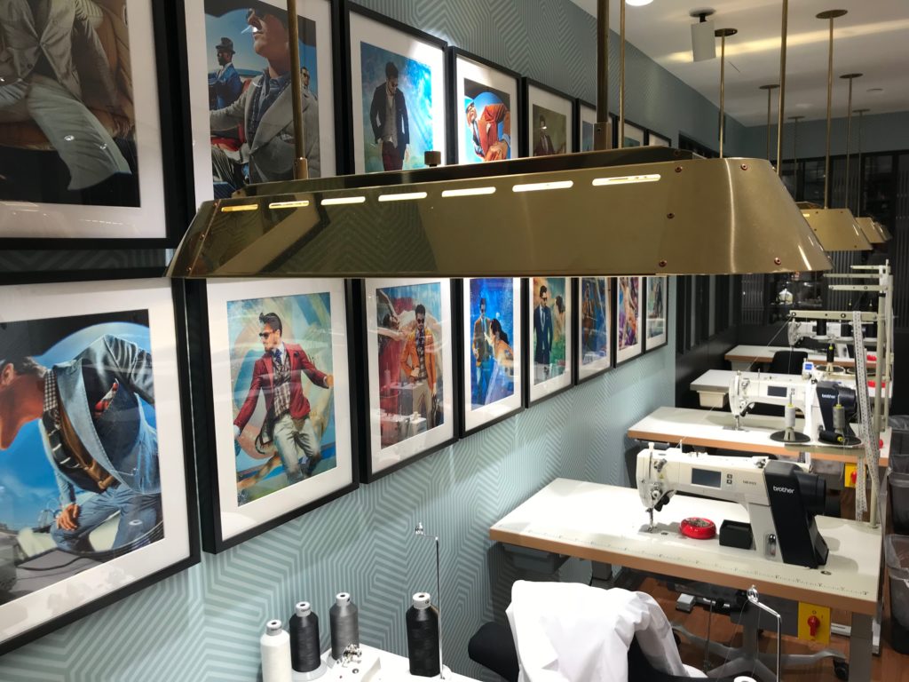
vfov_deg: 49.7
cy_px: 341
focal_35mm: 28
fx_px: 735
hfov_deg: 63.4
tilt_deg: -6.8
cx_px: 454
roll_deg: +1.5
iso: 25
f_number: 1.8
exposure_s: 1/60
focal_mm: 3.99
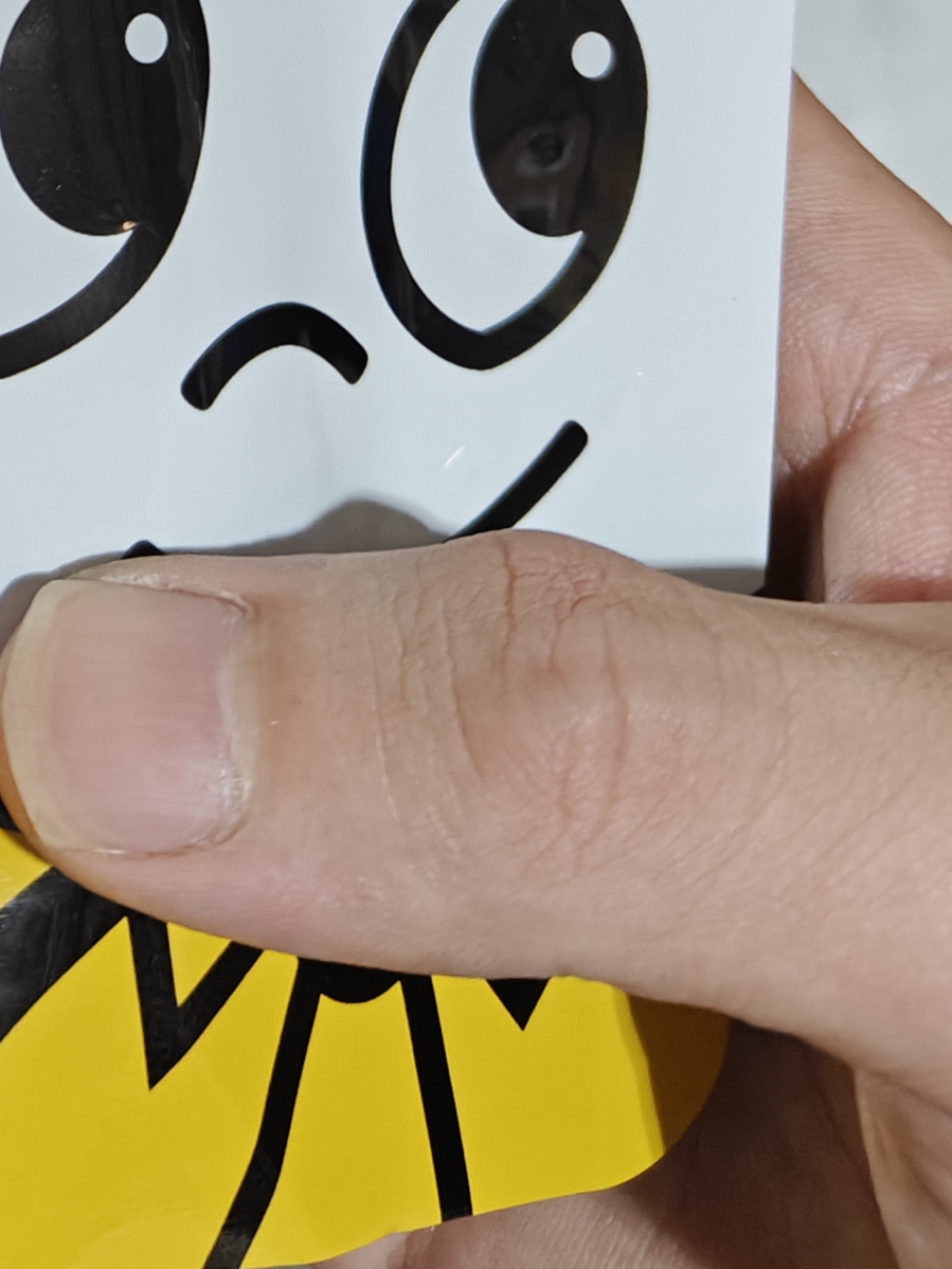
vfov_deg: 21.0
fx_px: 3007
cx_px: -428
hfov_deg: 16.5
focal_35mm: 82
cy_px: -509
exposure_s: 1/69
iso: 320
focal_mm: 5.59
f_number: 1.8
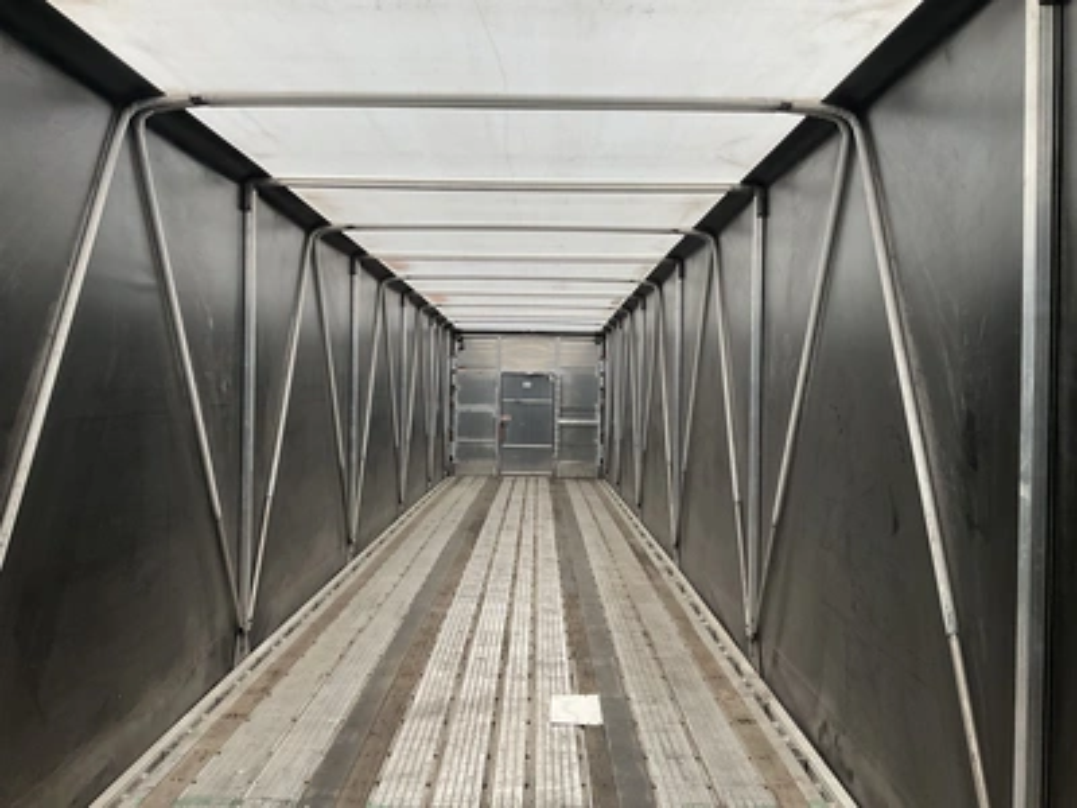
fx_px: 902
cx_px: 538
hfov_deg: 61.7
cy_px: 404
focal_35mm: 29
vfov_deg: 48.2
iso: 64
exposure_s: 1/122
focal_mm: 3
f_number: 1.8
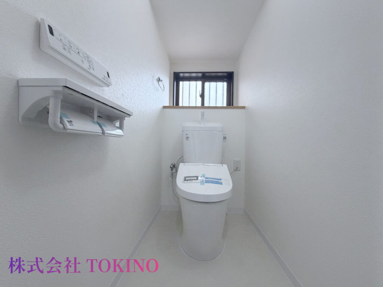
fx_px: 155
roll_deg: -0.2
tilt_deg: +1.5
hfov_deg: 102.1
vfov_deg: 85.7
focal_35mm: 14
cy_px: 144
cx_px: 192
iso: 320
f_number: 2.2
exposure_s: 1/118
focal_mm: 2.22
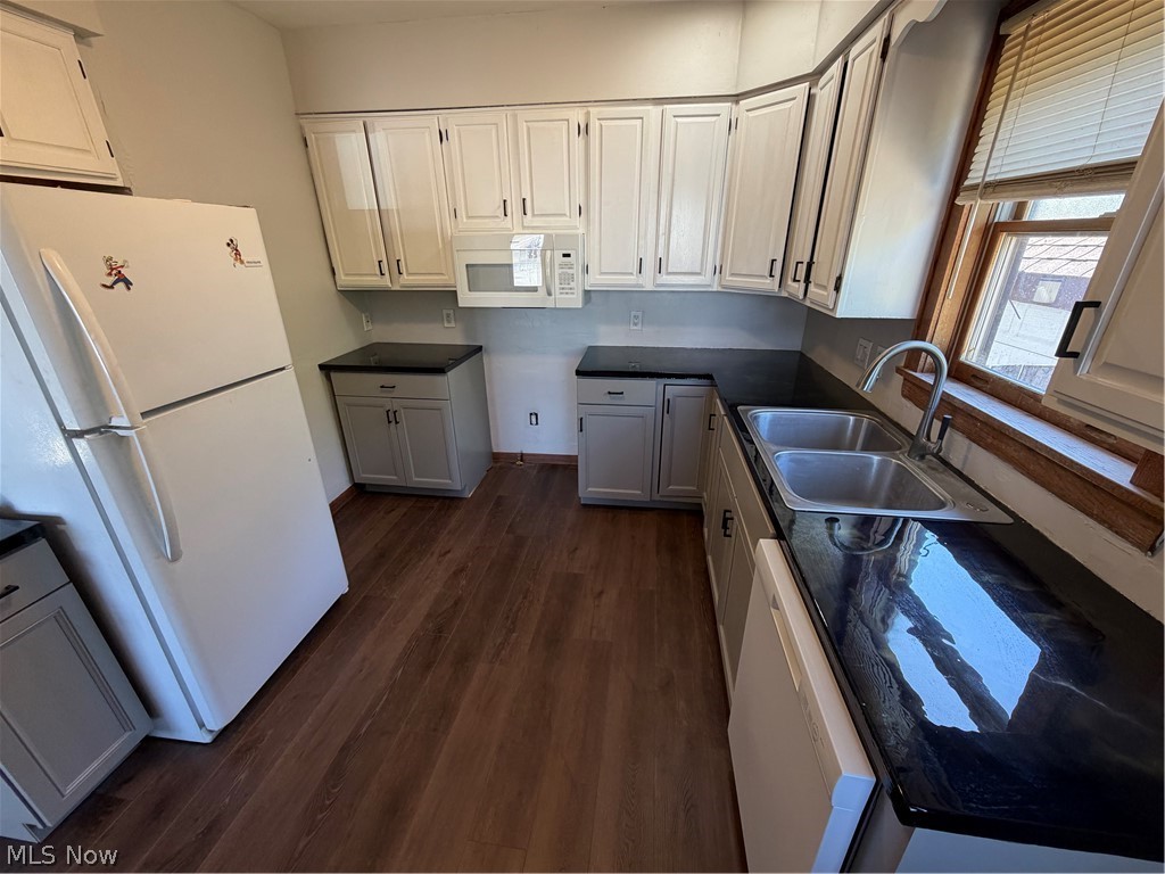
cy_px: 437
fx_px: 471
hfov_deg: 102.1
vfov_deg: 85.7
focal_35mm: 14
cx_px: 582
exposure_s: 1/120
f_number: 2.2
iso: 200
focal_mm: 2.22
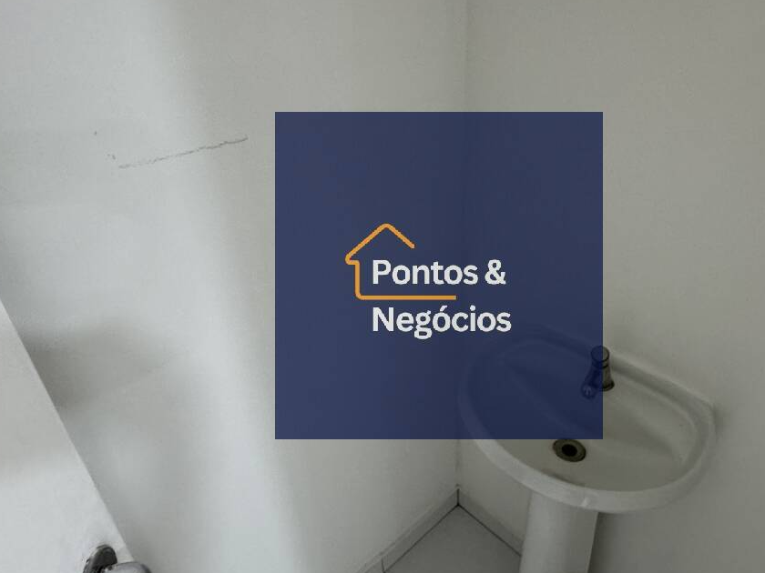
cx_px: 439
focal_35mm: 24
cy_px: 276
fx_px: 530
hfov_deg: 71.2
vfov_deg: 56.8
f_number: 2.2
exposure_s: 1/60
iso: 250
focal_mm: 2.22
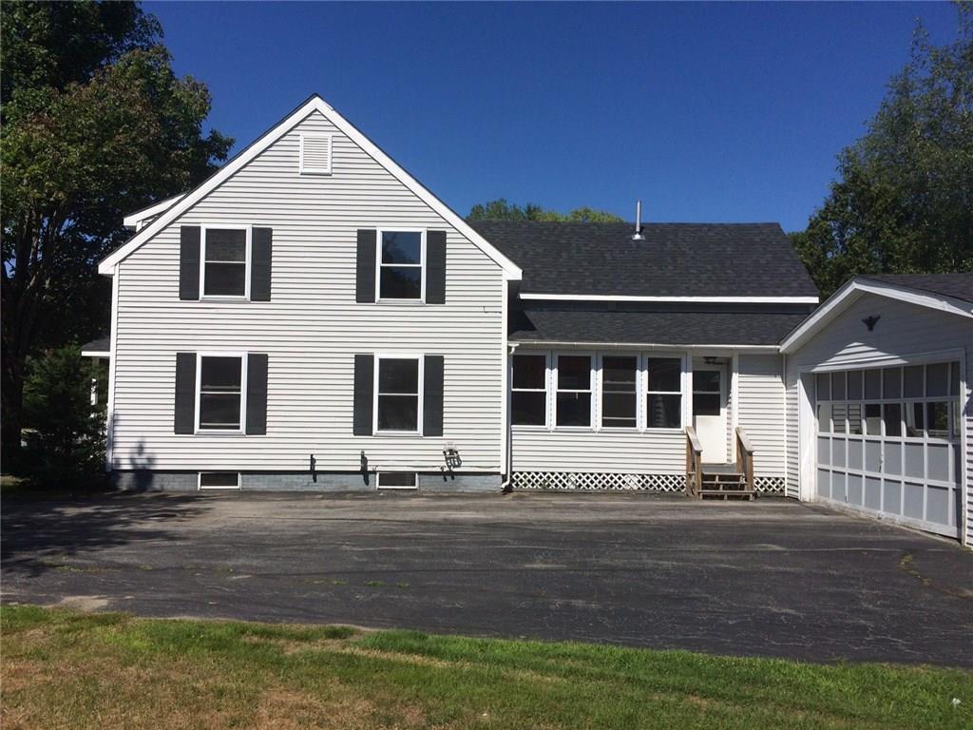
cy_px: 365
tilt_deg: +2.9
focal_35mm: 29
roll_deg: -0.2
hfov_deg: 61.7
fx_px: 815
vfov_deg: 48.2
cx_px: 486
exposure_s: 1/4566
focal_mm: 4.15
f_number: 2.2
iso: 32
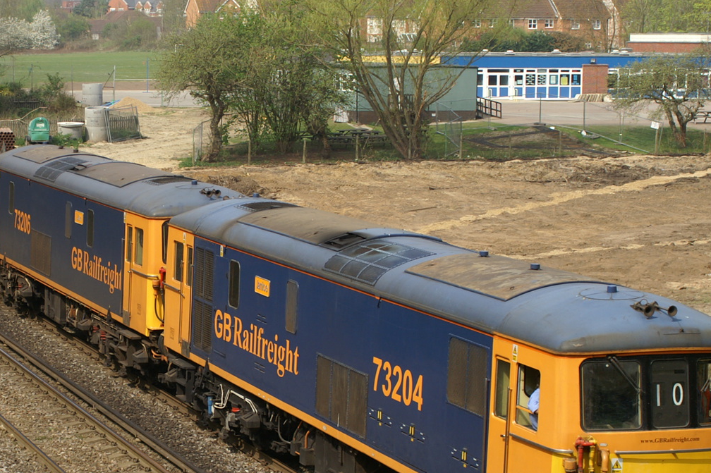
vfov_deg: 13.7
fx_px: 1973
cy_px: 268
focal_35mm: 100
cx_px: 188
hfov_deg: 20.3
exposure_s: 1/500
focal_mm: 35
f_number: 6.3
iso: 200
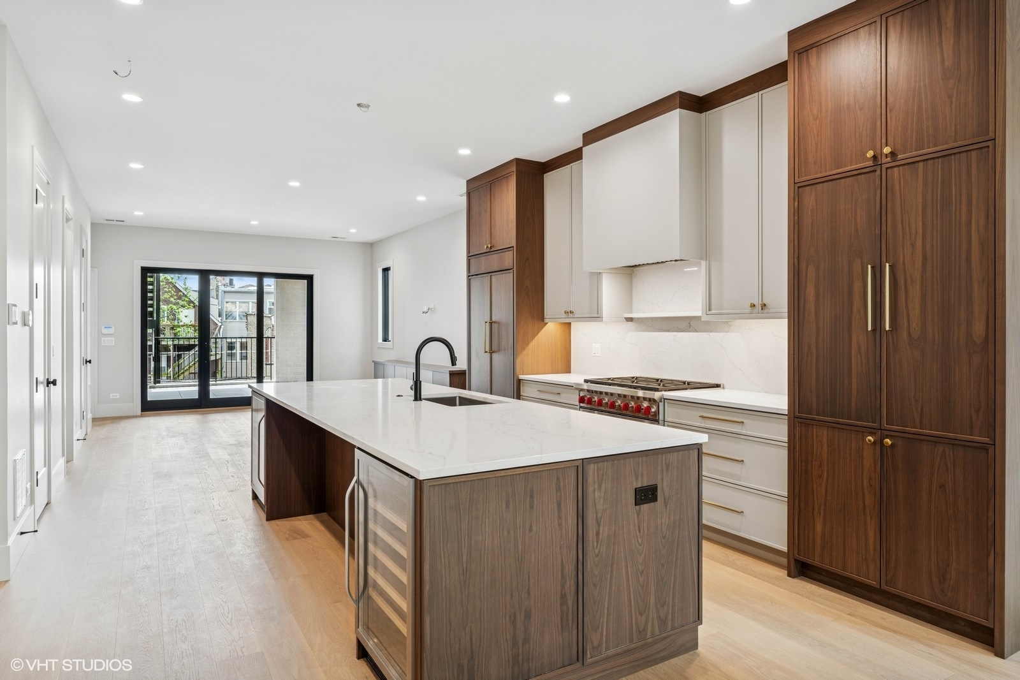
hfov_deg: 78.6
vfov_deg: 57.2
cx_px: 510
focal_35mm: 22
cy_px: 340
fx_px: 623
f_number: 8
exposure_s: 1/40
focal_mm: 22
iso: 320
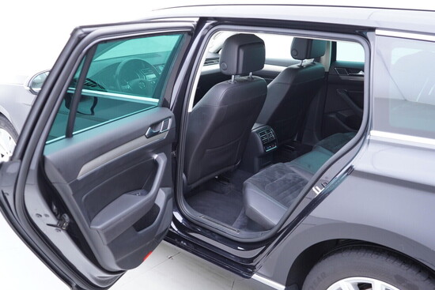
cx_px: 218
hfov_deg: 53.1
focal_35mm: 36
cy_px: 145
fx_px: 435
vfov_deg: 36.9
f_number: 2.8
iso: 400
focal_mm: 24
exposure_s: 1/40
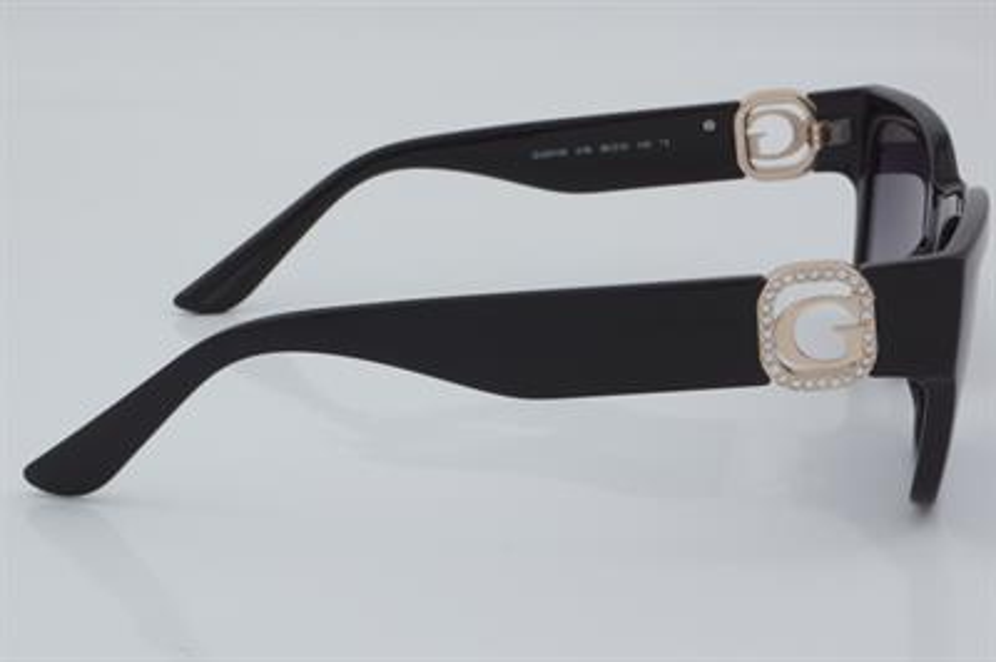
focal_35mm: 82
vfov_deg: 16.5
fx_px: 2281
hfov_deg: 24.6
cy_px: 331
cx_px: 498
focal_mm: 55
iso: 100
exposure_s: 1/4
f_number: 32
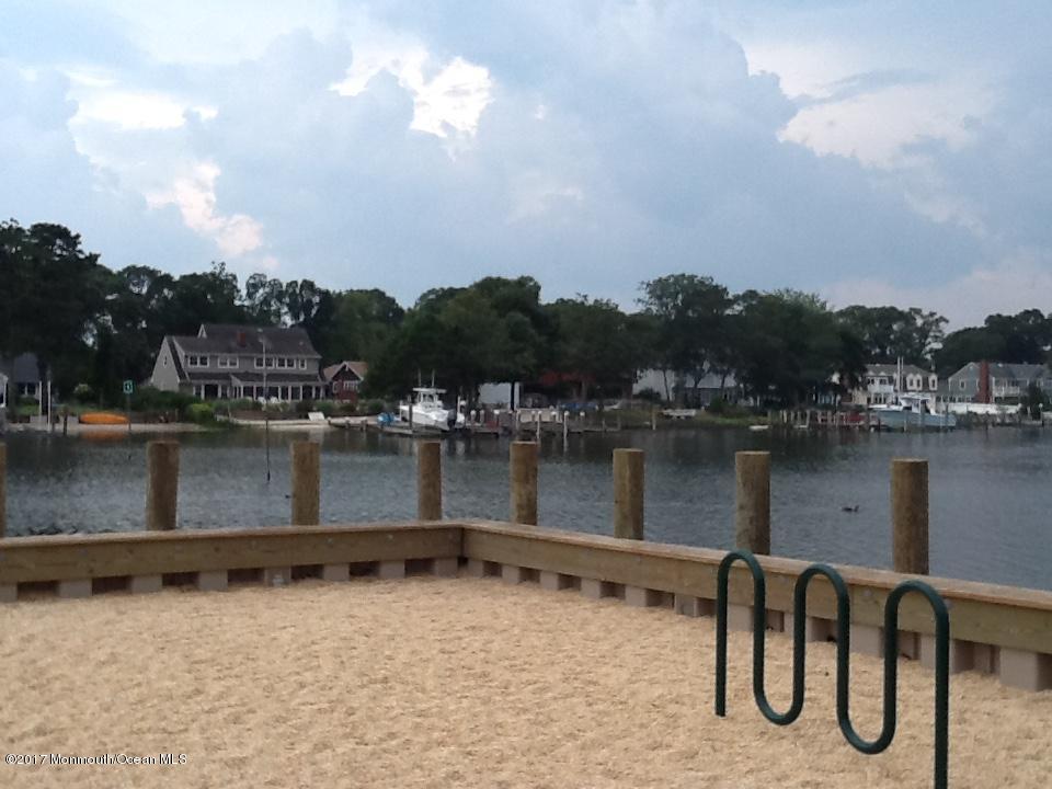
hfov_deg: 42.9
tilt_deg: +0.4
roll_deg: +1.5
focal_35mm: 44
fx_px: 1337
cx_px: 526
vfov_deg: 32.9
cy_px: 394
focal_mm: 2.03
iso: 40
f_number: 2.4
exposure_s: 1/267
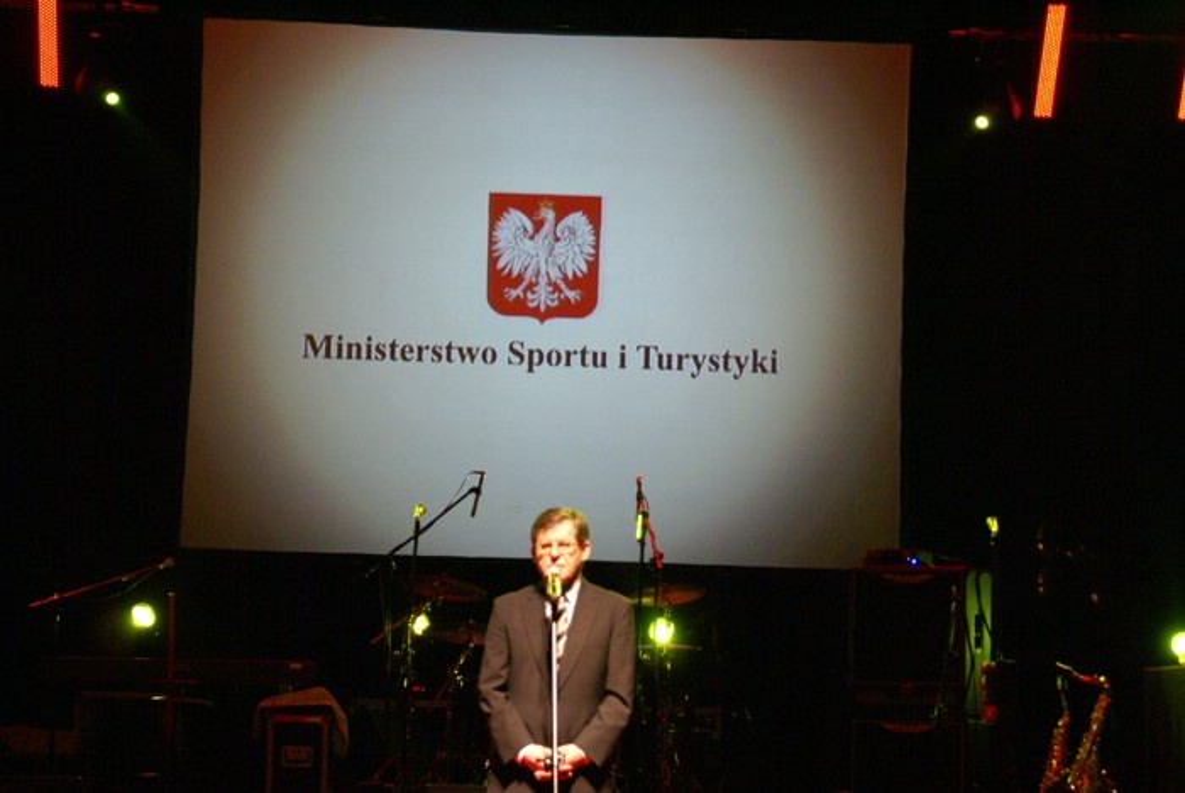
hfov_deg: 19.4
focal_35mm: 105
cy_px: 396
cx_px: 592
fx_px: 3459
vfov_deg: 13.1
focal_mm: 70
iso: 800
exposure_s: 1/30
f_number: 5.6
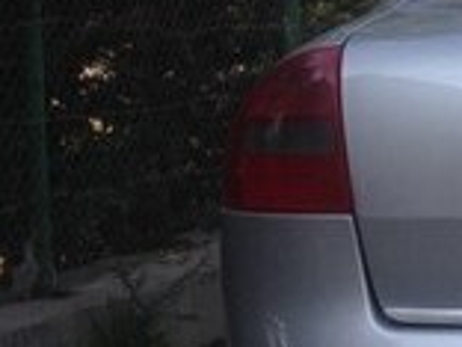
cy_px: 286
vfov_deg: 10.6
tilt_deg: -7.7
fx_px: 1869
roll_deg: -1.5
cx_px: 877
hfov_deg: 12.6
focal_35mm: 140
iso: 50
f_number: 2.4
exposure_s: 1/874
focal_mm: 4.12
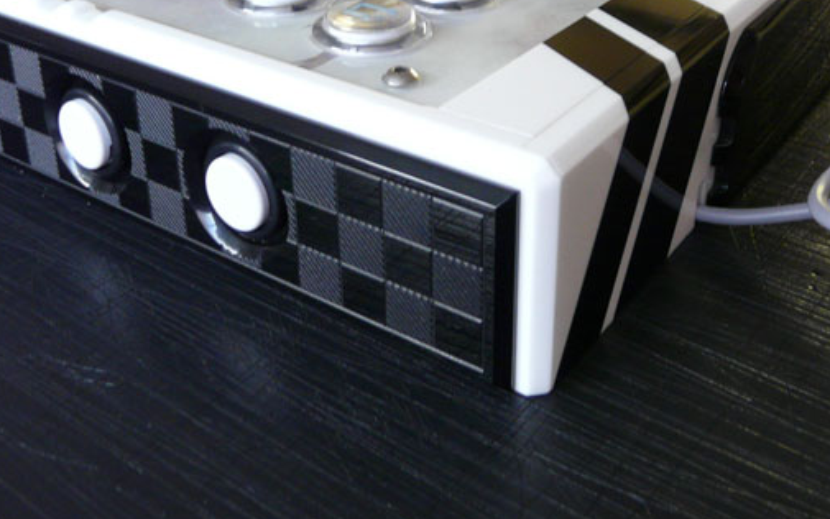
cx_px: 491
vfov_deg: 26.5
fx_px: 1064
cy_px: 48
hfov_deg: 42.5
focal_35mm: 47
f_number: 2.8
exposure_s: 1/10
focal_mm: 4.6
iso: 200
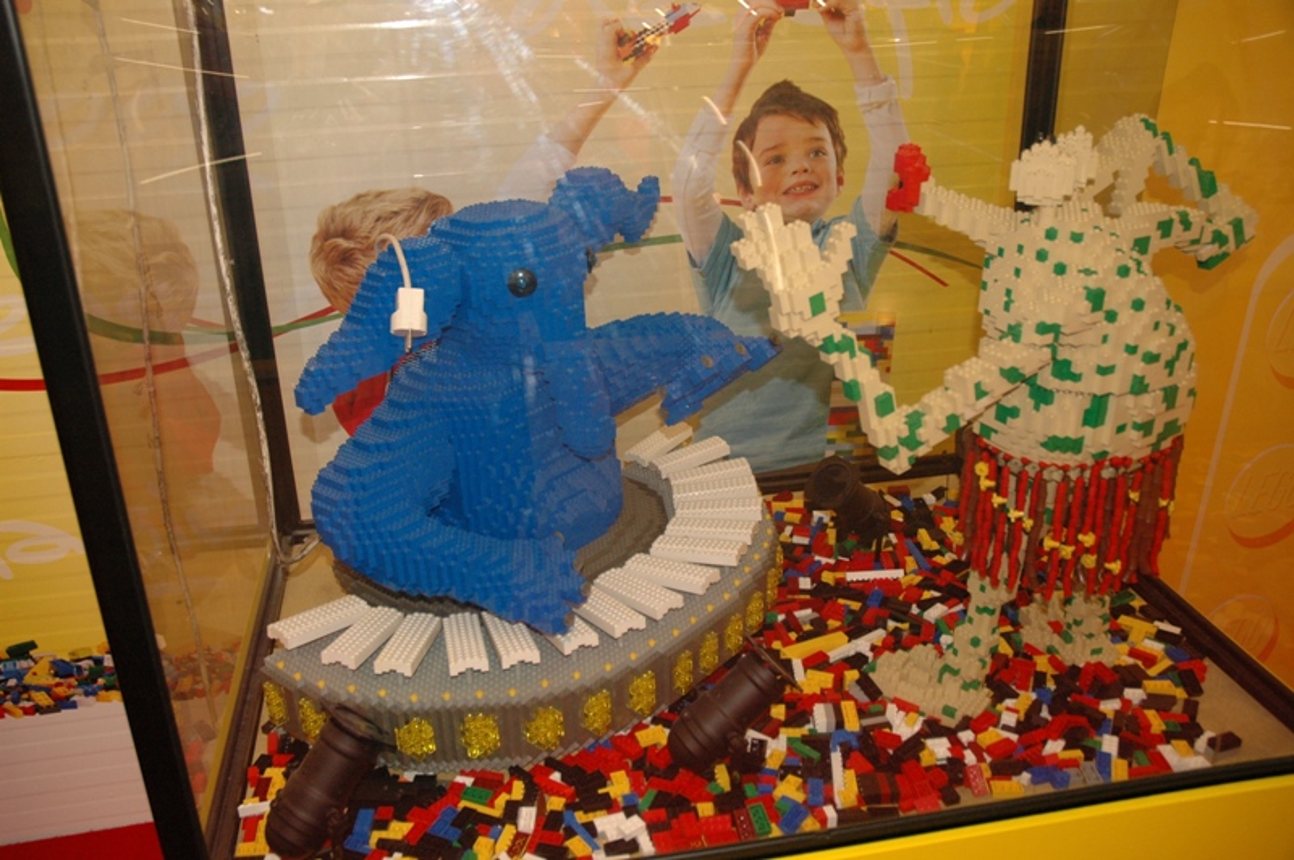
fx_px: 1185
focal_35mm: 33
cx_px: 647
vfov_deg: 39.9
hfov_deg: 57.3
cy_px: 430
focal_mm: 22
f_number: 3.8
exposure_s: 1/60
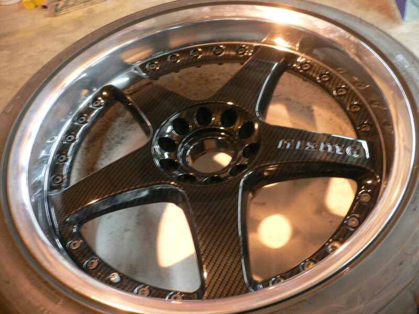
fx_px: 424
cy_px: 157
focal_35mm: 35
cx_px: 210
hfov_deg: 52.6
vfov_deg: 40.7
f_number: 2.8
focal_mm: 5.8
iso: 200
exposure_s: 1/8
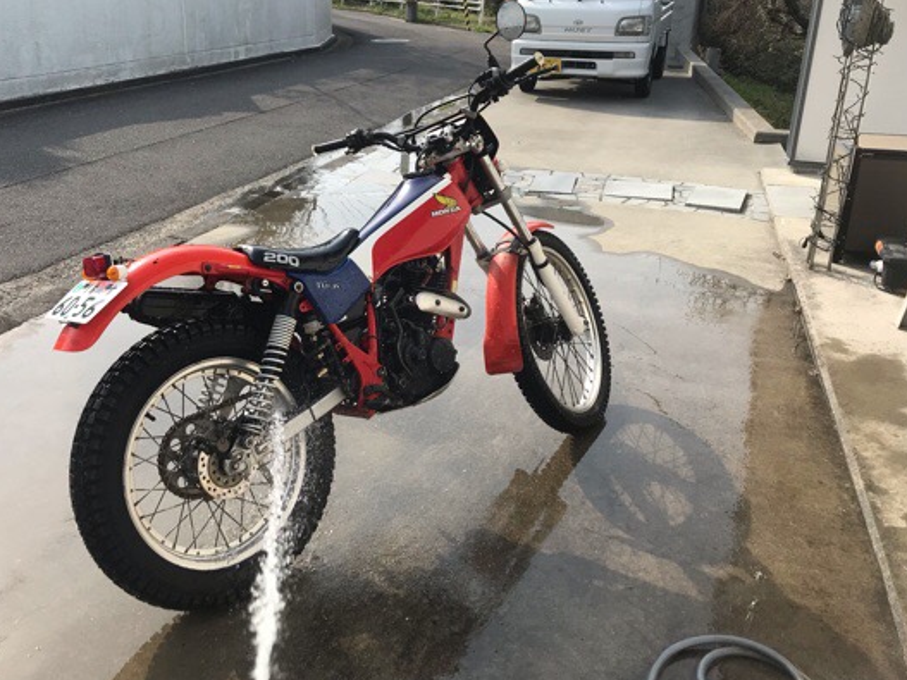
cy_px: 272
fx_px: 891
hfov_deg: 53.6
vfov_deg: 41.6
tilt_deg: -19.2
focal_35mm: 34
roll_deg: -0.9
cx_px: 365
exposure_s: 1/1451
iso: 20
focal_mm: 3.99
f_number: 1.8
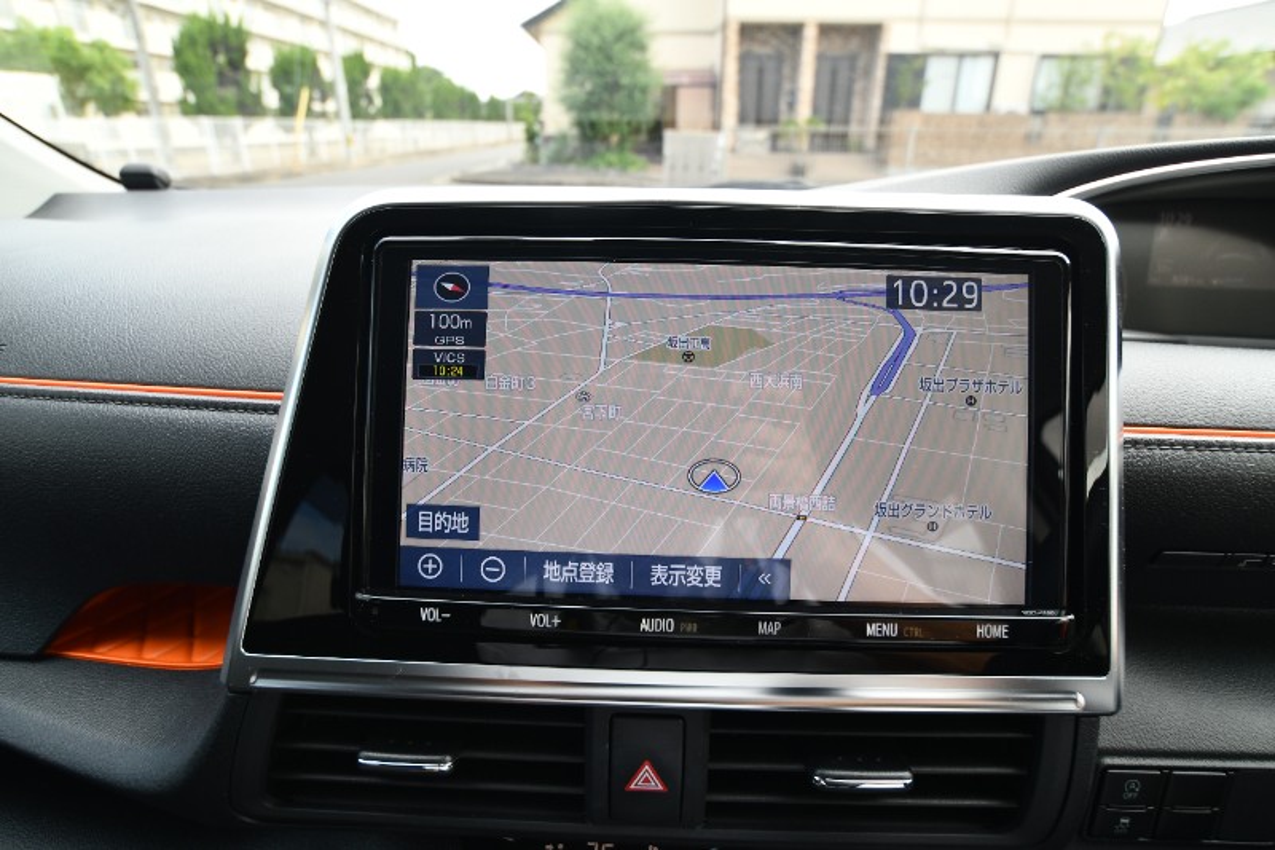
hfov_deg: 90.0
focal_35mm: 18
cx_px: 638
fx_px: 637
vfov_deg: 67.4
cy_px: 425
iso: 450
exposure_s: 1/250
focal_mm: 12
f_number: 4.8
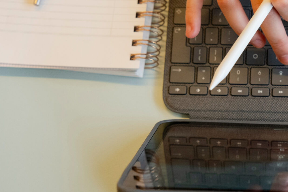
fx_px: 1032
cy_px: 91
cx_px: 288
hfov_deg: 15.6
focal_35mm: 129
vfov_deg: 10.6
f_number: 2.8
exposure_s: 1/125
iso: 800
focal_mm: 41.4
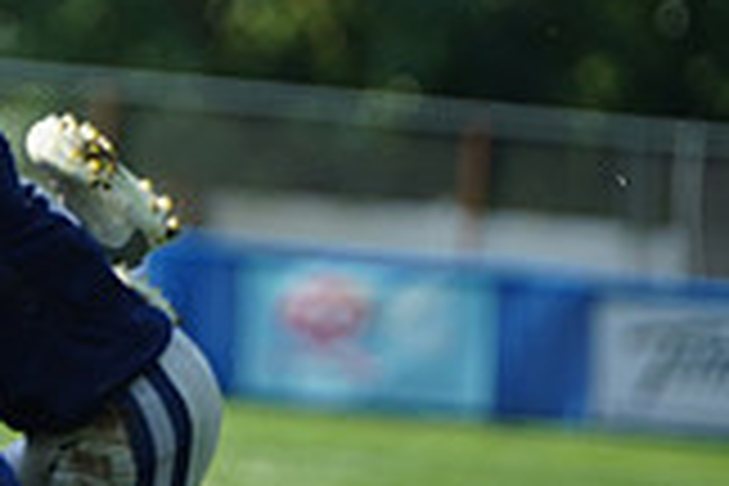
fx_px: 17859
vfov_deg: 1.6
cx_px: -220
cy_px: -52
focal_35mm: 882
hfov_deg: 2.3
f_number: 2.8
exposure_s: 1/3200
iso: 400
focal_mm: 247
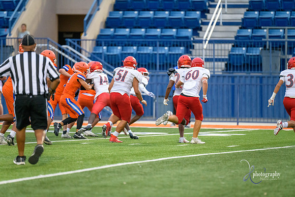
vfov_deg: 5.5
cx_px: 148
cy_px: 98
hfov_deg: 8.2
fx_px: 2049
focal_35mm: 250
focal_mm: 250
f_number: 2.8
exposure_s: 1/2000
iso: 4500
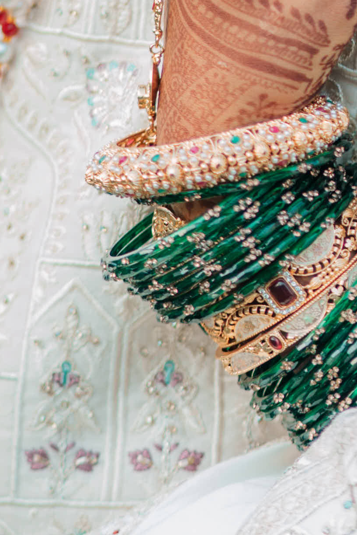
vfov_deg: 4.2
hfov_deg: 2.8
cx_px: 584
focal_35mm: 486
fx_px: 7231
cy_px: -222
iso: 80
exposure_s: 1/250
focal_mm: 85
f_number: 1.4
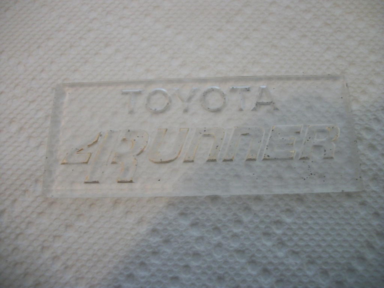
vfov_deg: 44.2
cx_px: 192
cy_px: 144
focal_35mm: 32
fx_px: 355
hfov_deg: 56.8
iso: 160
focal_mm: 5.7
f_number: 2.9
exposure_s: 1/15
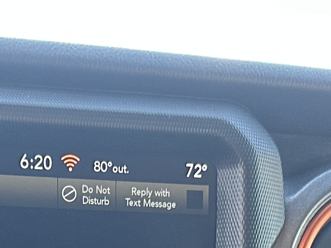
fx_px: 1205
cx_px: 44
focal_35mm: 126
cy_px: 617
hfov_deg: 15.5
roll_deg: -2.3
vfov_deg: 10.1
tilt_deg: -19.4
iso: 250
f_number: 1.78
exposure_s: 1/62
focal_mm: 6.86
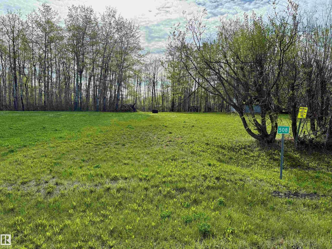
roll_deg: +1.9
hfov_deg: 67.3
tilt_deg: -3.4
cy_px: 124
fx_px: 249
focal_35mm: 26
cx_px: 166
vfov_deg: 53.1
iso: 64
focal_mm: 5.96
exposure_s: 1/1953
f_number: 1.6
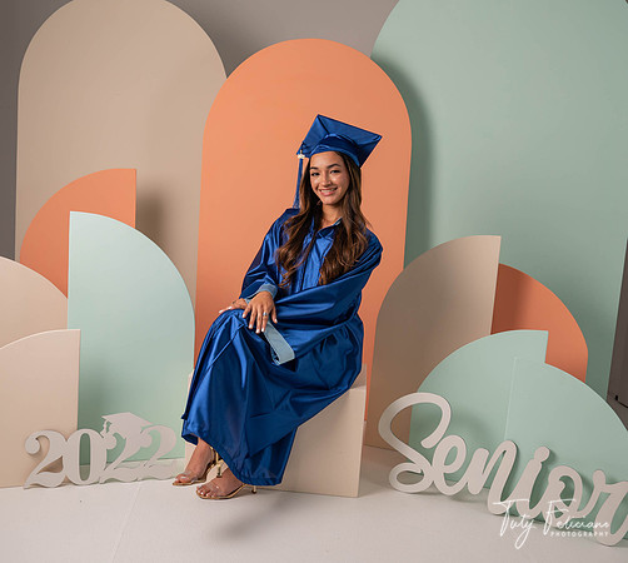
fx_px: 735
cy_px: 281
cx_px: 310
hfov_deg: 46.3
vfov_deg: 41.9
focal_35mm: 38
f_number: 5
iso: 125
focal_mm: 30
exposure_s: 1/125
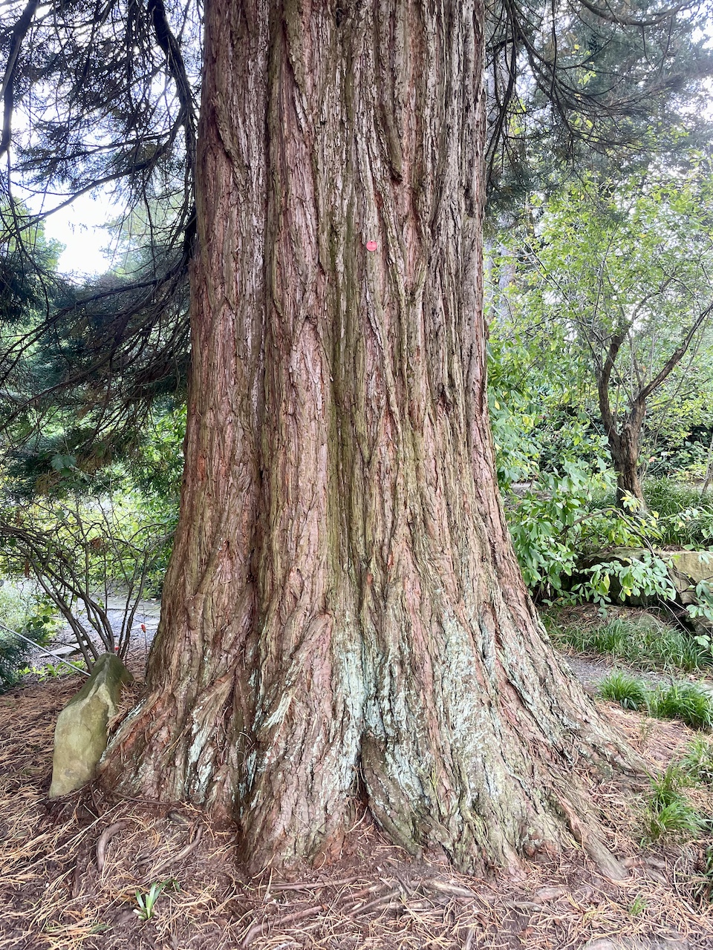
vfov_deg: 67.3
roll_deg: +0.5
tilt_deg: -3.7
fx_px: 714
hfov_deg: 53.1
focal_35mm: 26
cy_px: 475
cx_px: 356
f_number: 1.6
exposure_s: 1/121
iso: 100
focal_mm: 4.2
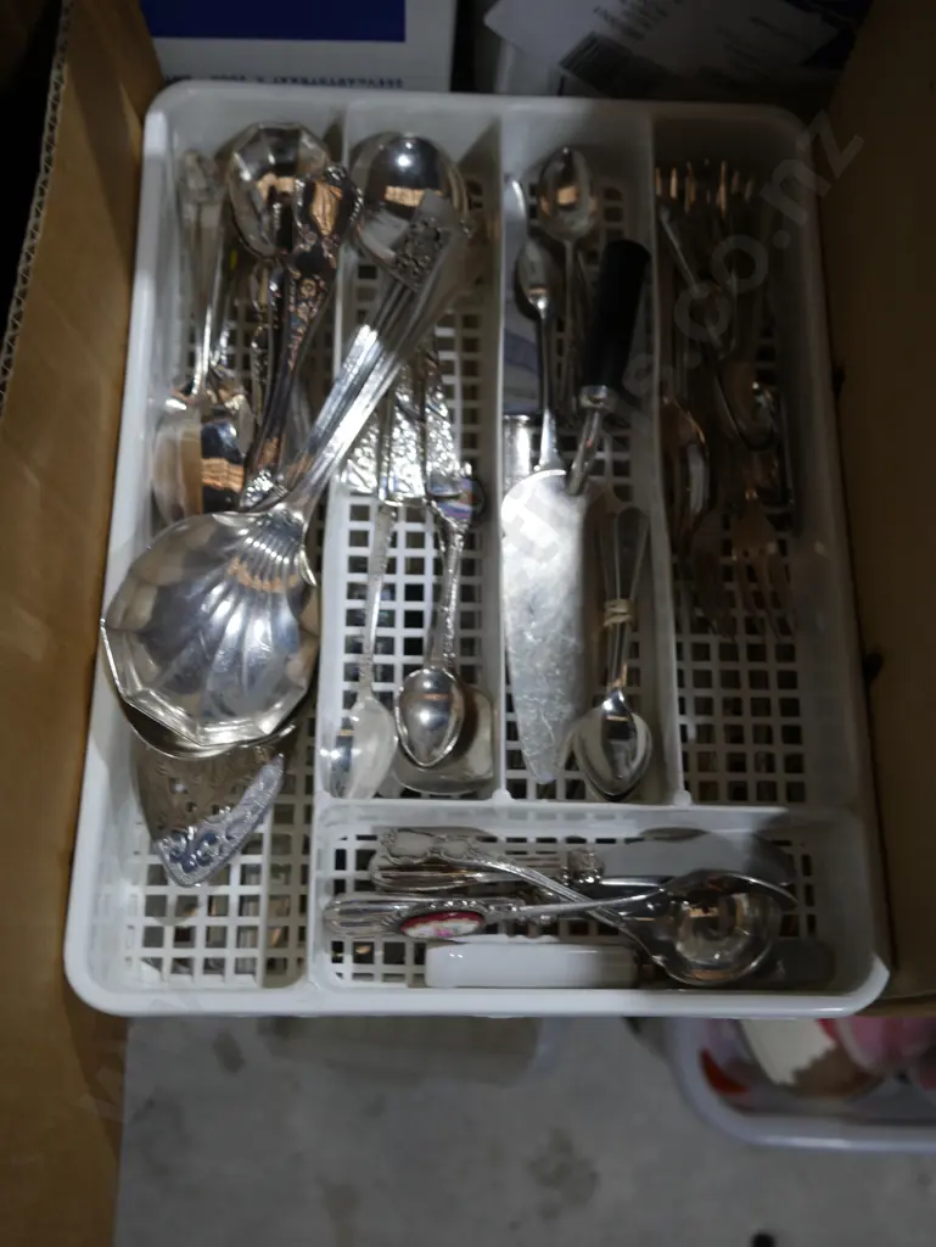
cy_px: 624
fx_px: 1297
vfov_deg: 51.3
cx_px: 468
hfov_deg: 39.7
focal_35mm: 36
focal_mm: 18
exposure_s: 1/100
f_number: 4
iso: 200
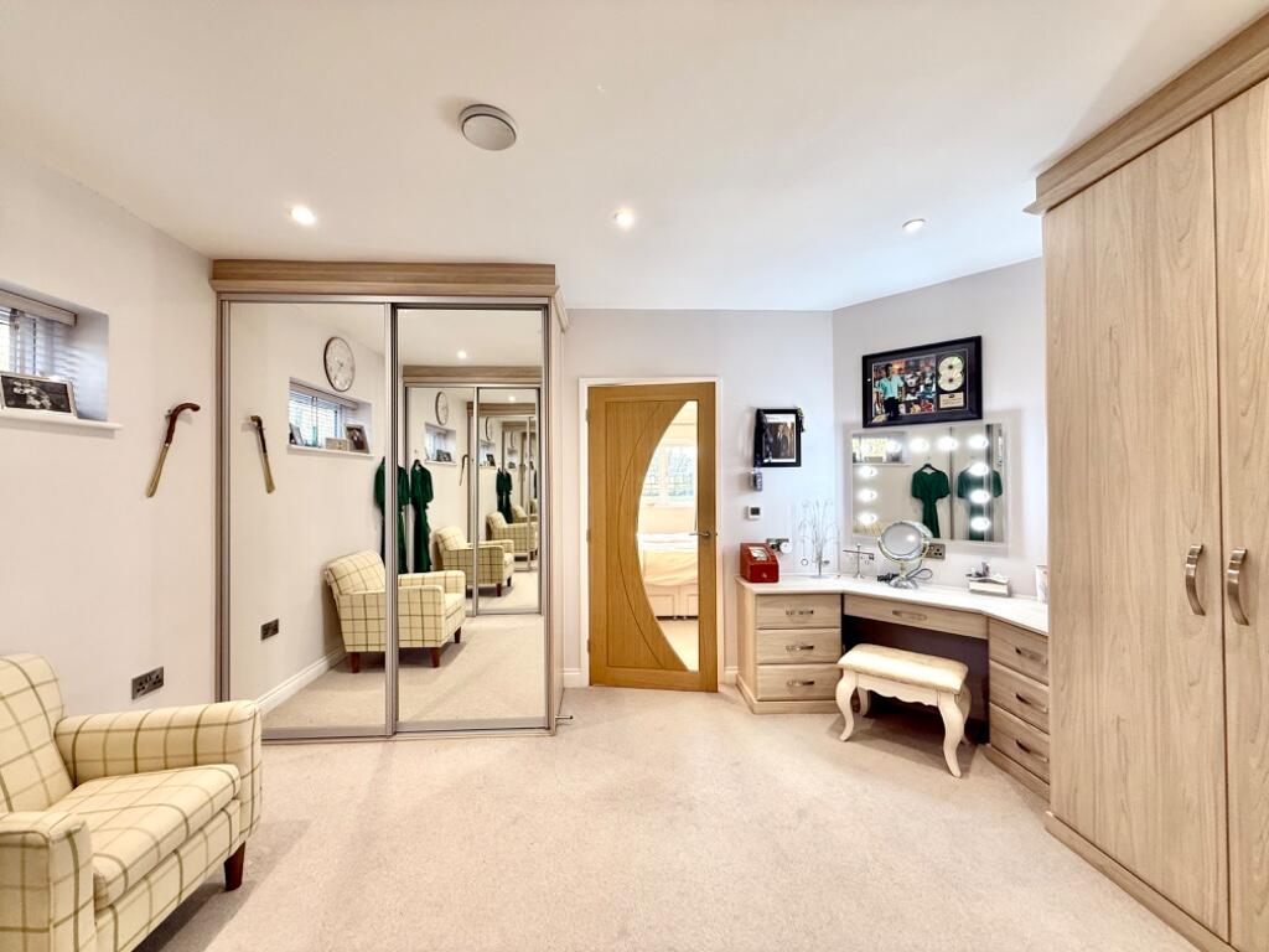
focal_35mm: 14
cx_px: 634
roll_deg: +0.4
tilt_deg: +1.0
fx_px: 513
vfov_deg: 85.7
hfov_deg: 102.1
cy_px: 476
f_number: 2.2
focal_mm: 2.22
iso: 125
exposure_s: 1/100
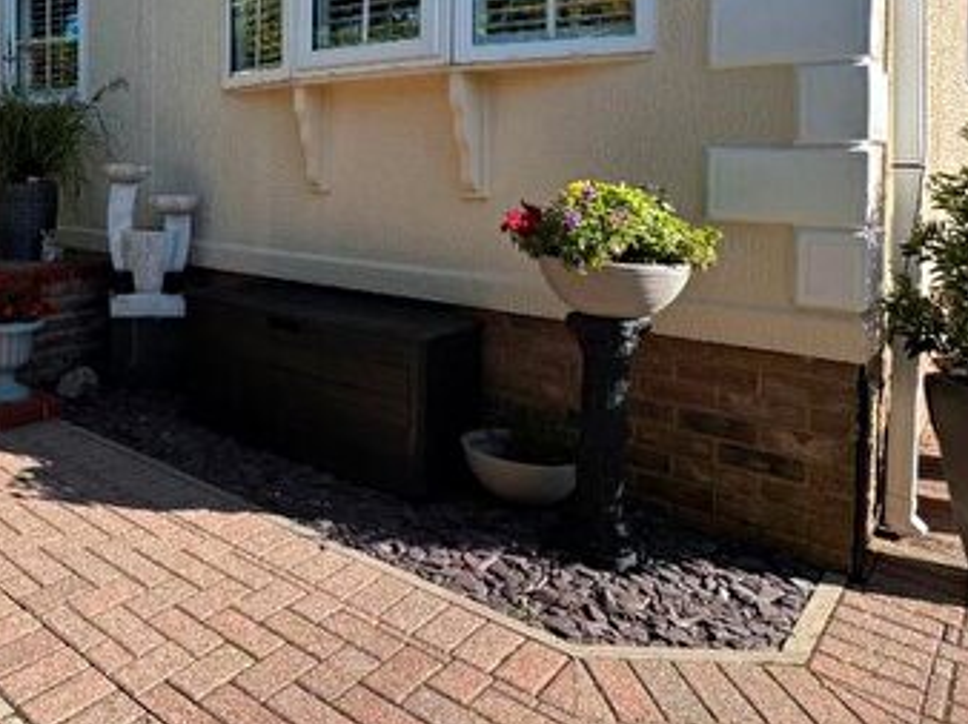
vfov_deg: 46.4
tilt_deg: -0.4
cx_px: 192
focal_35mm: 29
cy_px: 176
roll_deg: -0.2
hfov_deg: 57.1
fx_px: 810
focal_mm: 2.22
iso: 40
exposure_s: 1/495
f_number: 2.2
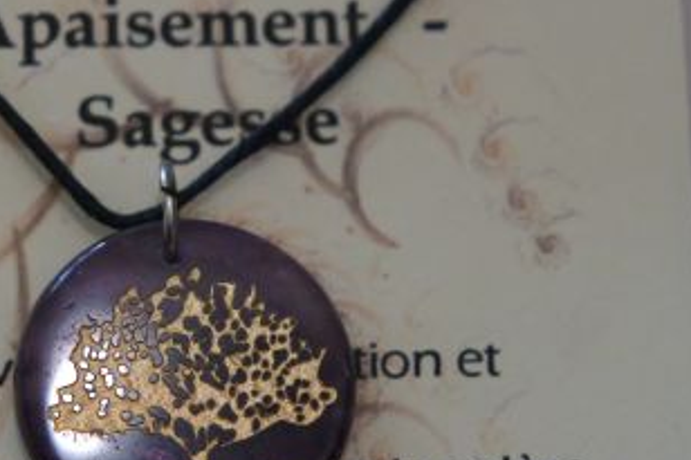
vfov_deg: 9.1
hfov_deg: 13.7
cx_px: 188
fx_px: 2878
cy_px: 256
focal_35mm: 150
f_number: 5.6
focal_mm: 50
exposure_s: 1/60
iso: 3200
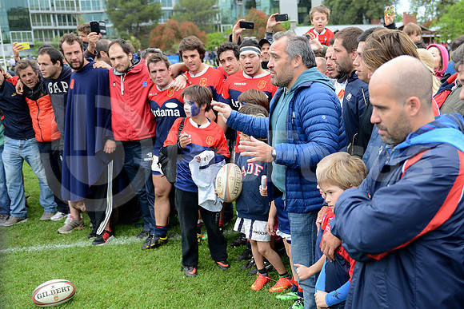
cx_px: 232
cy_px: 154
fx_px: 400
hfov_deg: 60.3
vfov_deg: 42.3
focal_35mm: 31
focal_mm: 31
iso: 640
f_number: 2.8
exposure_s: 1/800
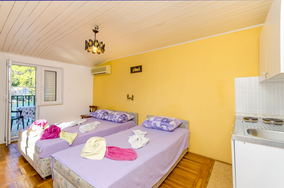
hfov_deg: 100.5
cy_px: 94
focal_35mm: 15
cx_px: 142
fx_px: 118
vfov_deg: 77.1
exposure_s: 1/160
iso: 250
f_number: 8
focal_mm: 10
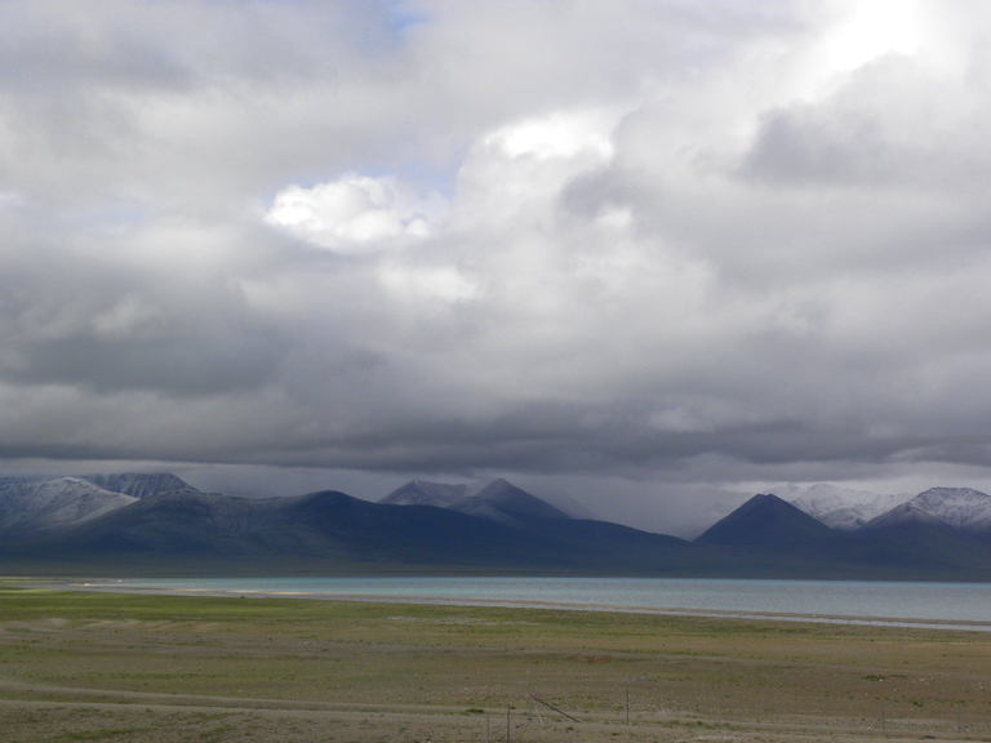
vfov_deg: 19.6
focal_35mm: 75
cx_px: 496
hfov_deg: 26.0
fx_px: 2147
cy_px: 372
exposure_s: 1/338
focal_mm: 13.4
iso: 64
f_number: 5.6
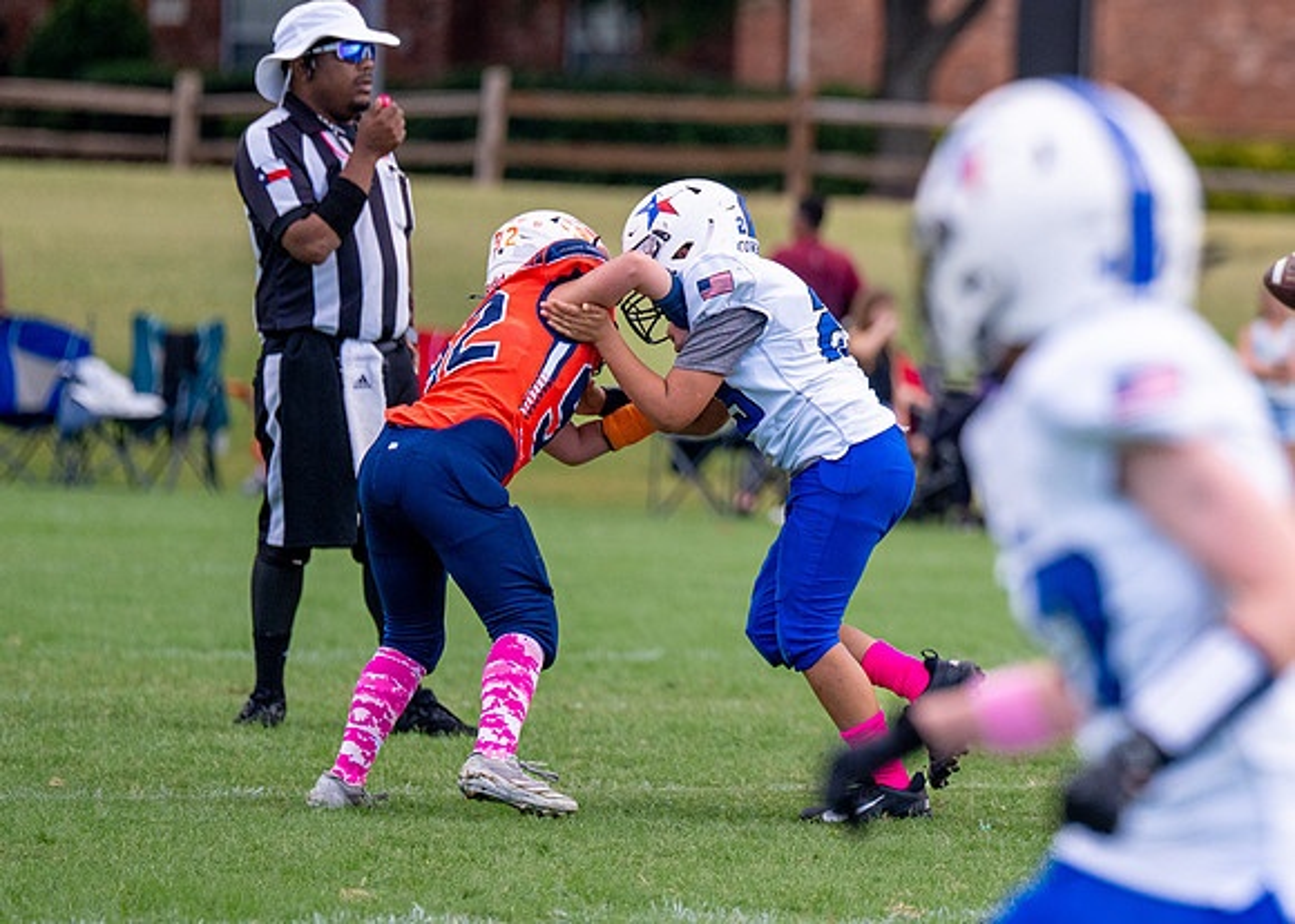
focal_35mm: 451
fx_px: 16595
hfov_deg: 4.5
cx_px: 1480
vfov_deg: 3.2
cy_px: 266
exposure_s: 1/3200
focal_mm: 200
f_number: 2.8
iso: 500
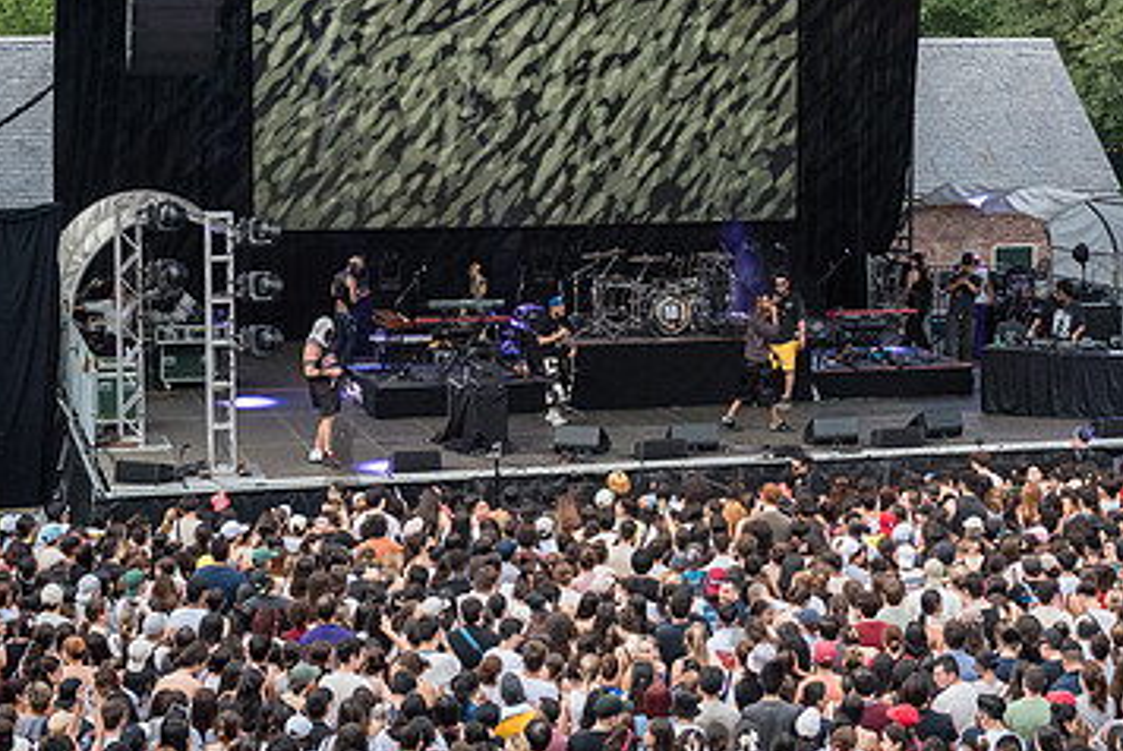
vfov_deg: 17.1
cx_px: 748
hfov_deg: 25.2
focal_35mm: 80
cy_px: 286
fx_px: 2498
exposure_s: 1/500
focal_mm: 48
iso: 4000
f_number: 4.5
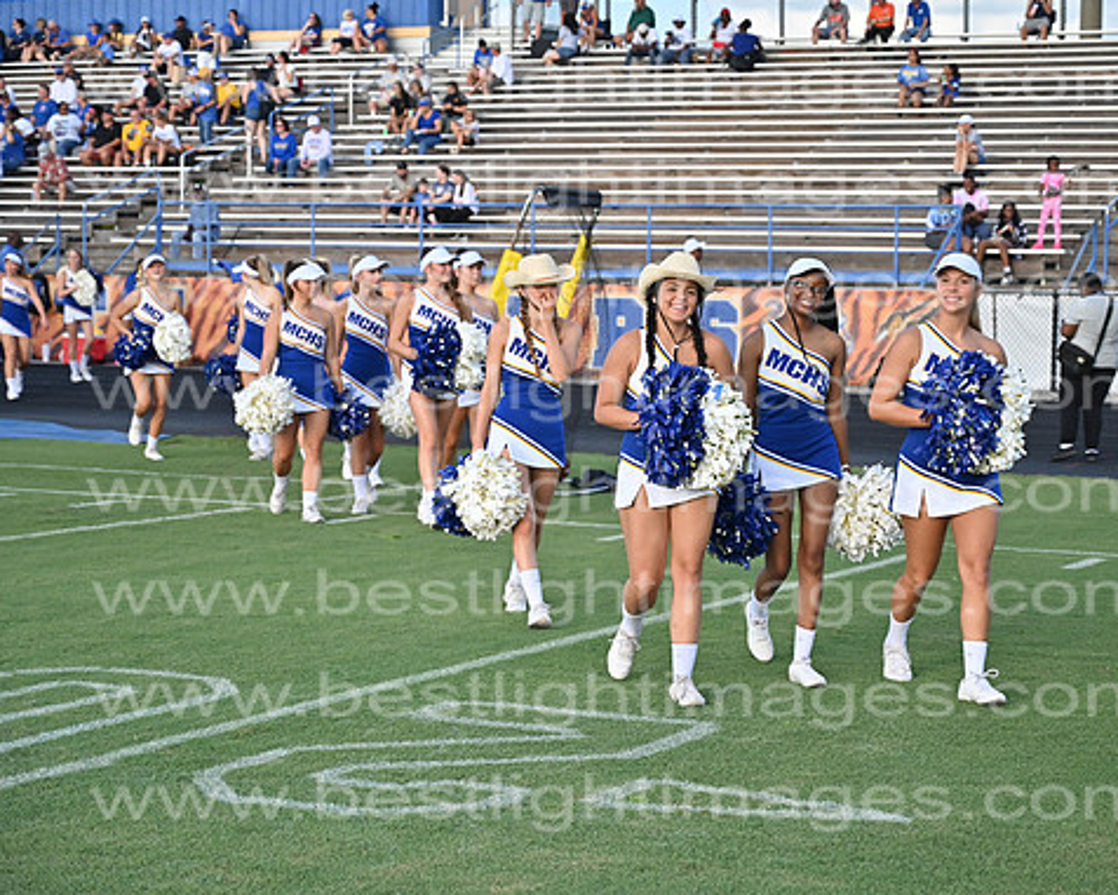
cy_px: 444
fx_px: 2648
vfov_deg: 19.2
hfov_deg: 23.8
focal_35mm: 80
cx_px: 622
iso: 1400
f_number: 4
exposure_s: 1/8000
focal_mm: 70
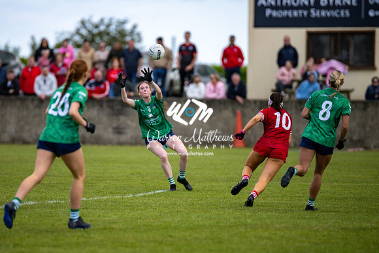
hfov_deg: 5.6
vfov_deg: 3.7
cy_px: 134
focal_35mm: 367
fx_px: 3866
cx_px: 152
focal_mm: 300
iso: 320
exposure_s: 1/6400
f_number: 2.8
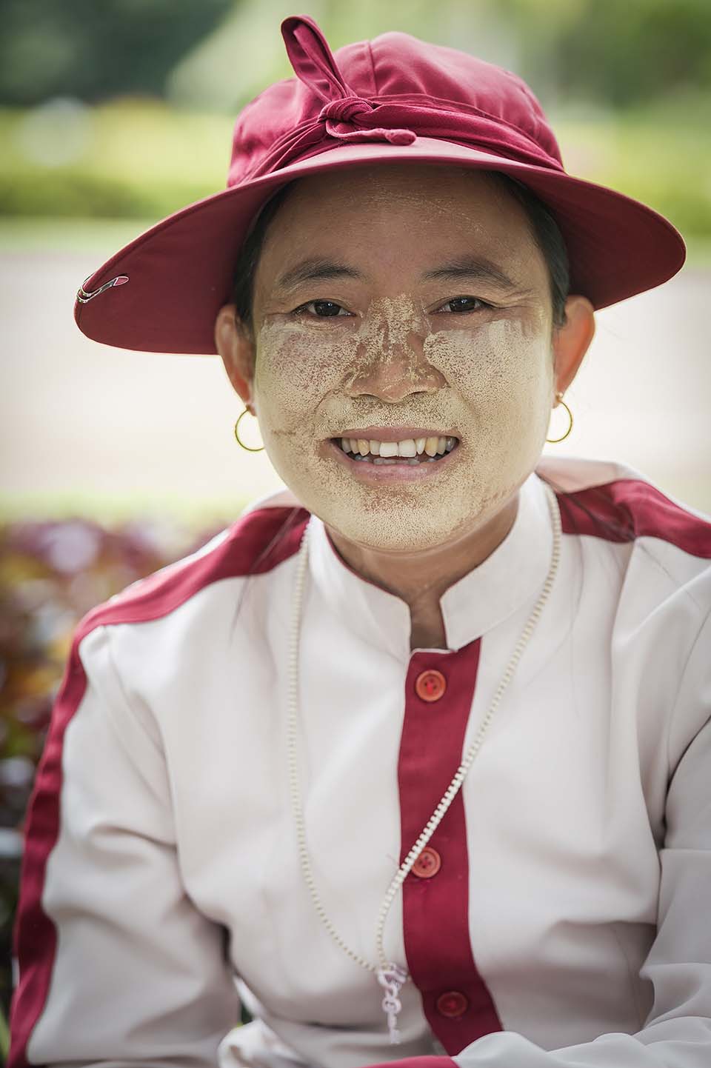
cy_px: 534
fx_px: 4299
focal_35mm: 145
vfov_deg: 14.2
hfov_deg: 9.5
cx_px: 356
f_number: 4.5
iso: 400
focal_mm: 145
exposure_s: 1/250
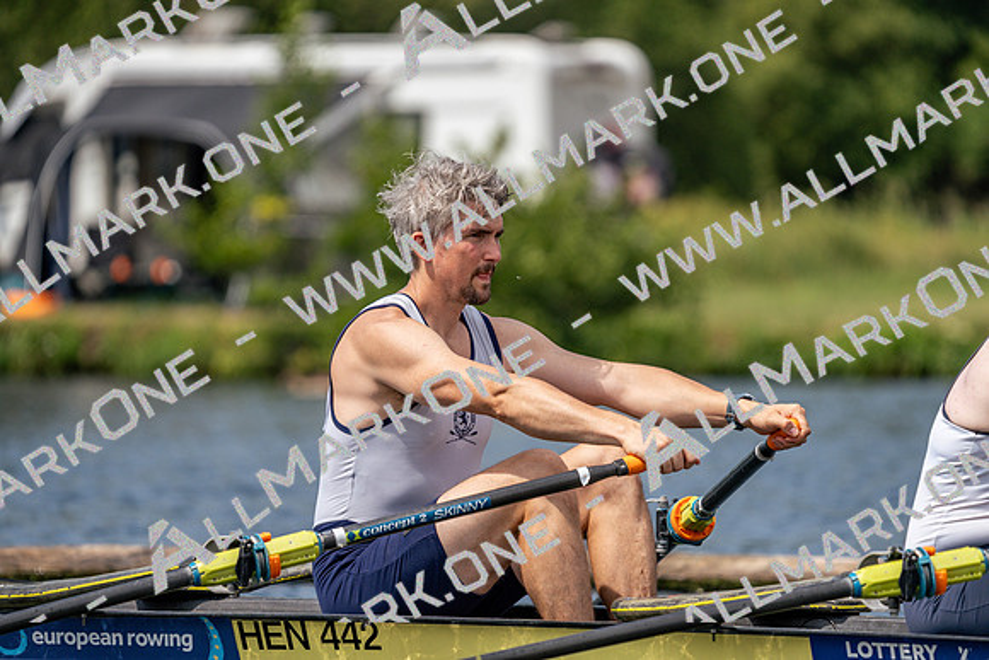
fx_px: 10661
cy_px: 330
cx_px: 494
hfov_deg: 5.3
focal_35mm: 388
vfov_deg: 3.5
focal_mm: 388
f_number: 6.3
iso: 250
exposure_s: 1/1600
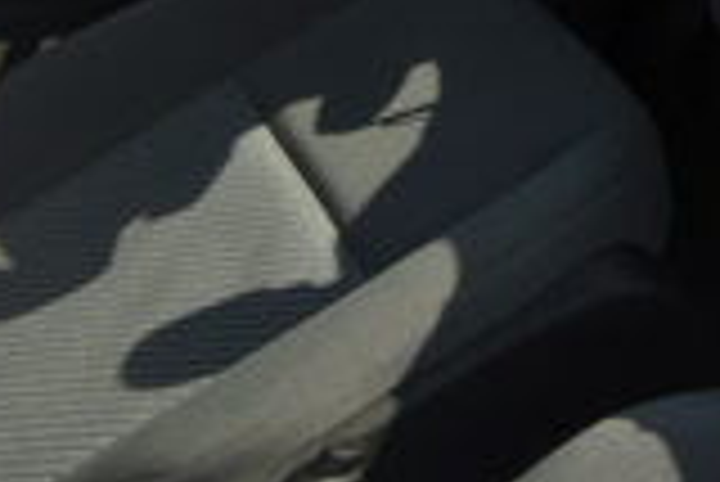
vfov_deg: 20.2
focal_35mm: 60
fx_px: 1201
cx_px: 1215
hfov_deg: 22.9
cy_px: -191
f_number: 4.5
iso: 100
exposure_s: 1/1000
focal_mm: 16
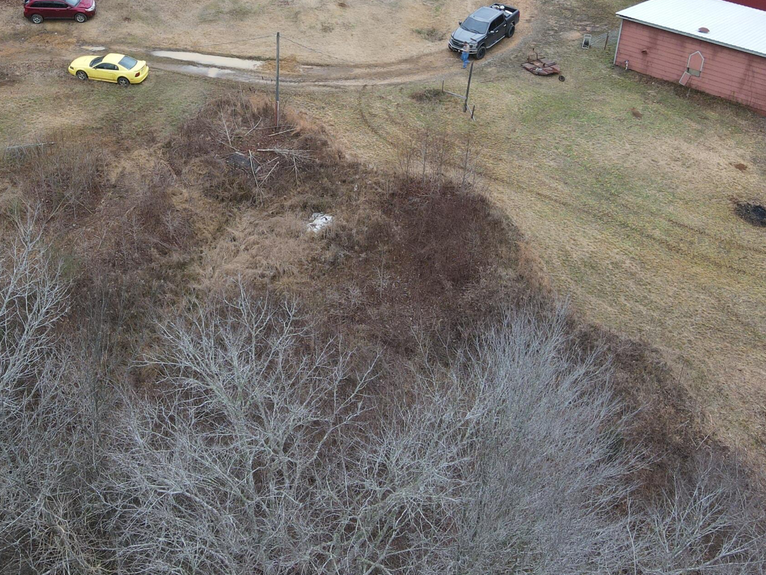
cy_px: 143
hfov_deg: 43.4
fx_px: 952
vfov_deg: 32.9
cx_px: 275
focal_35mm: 43
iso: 220
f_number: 2.8
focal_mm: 4.5
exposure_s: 1/15
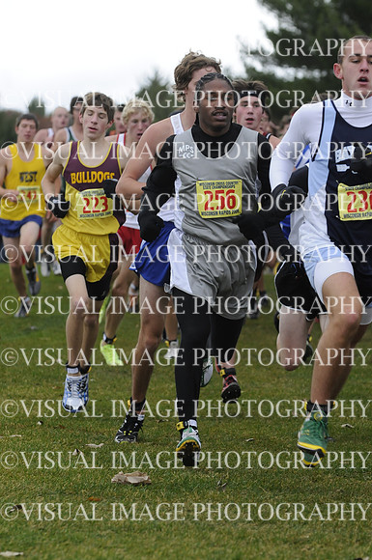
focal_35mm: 195
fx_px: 3031
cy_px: 280
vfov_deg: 10.6
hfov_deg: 7.0
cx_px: 186
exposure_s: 1/500
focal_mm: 130
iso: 800
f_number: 4
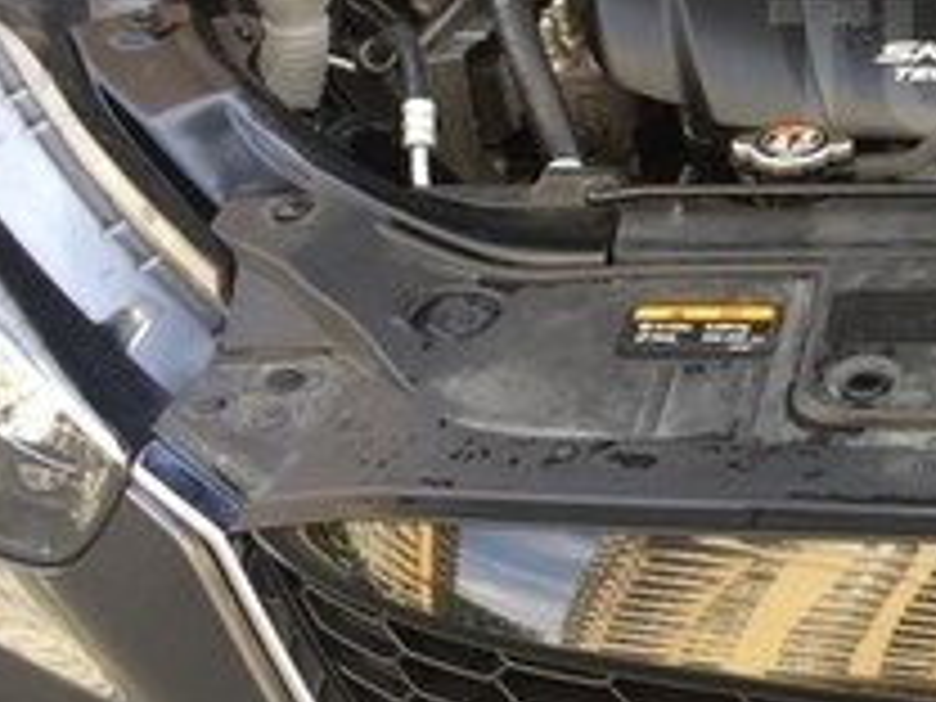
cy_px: 65
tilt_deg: -25.6
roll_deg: -2.0
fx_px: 2488
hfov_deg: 19.6
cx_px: 1228
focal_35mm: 92
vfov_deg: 15.9
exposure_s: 1/100
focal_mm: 4.15
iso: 32
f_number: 2.2
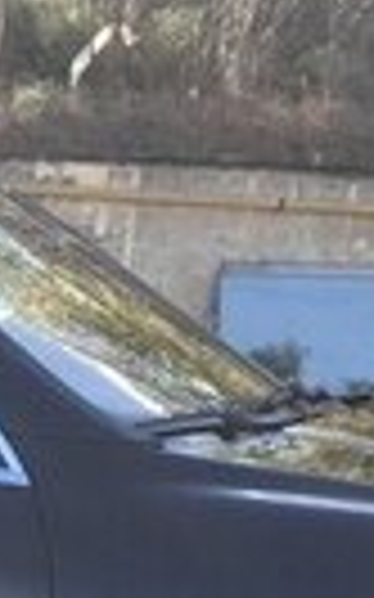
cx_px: -252
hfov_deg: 8.3
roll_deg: -2.7
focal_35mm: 153
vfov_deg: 12.8
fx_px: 2498
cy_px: 951
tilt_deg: -15.0
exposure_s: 1/469
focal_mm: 4.15
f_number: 2.2
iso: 25
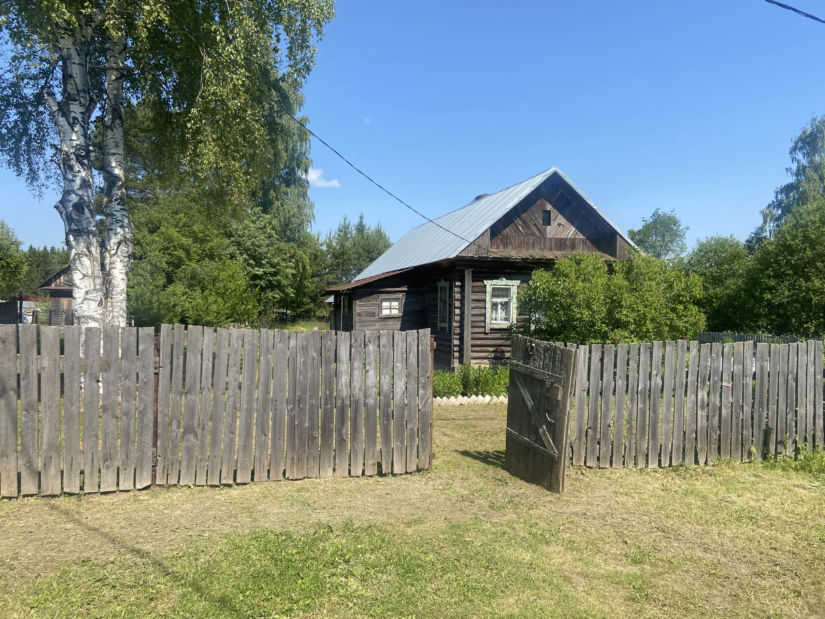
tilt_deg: -2.1
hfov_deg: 67.3
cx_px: 412
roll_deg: +0.5
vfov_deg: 53.1
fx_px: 620
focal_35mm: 26
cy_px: 310
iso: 32
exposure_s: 1/2141
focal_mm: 4.25
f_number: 1.8
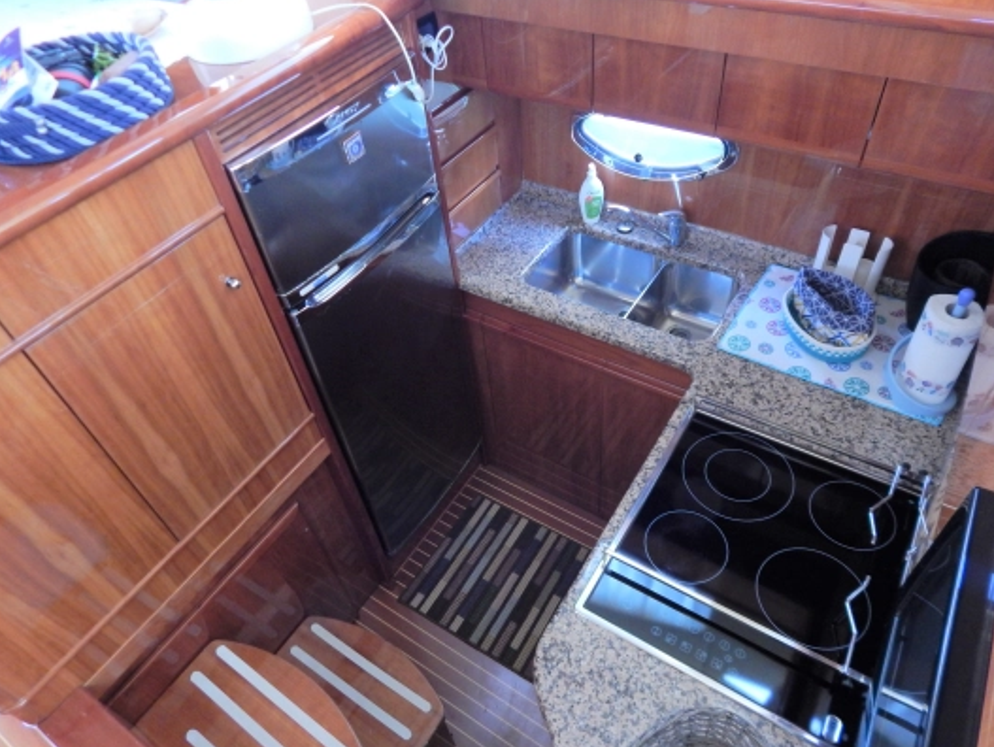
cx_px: 504
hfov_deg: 71.6
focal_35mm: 24
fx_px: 690
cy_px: 363
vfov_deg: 56.9
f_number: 3
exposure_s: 1/25
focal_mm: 4
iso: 400
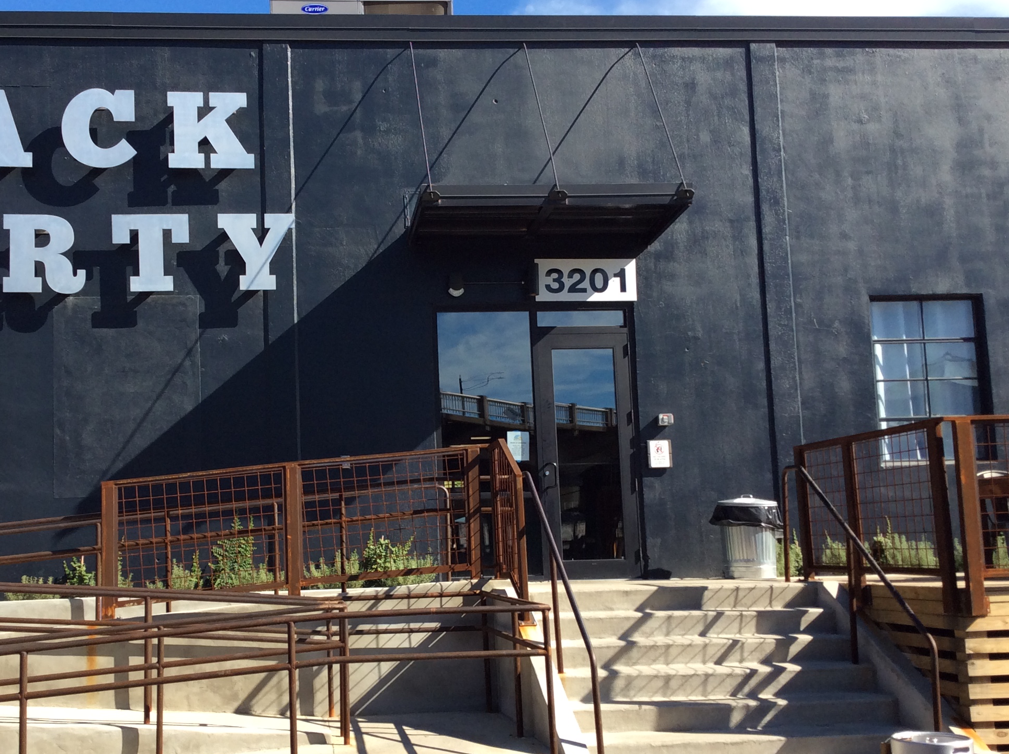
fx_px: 1252
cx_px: 376
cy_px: 421
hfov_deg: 43.5
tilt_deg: +4.6
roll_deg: +2.9
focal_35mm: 43
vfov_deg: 33.5
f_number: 2.4
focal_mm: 3.3
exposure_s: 1/784
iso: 32
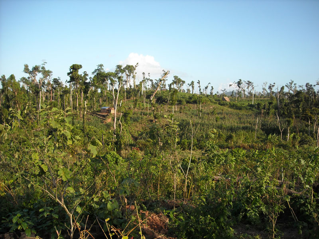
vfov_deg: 40.7
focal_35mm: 35
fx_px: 323
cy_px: 120
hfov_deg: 52.6
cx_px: 160
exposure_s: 1/135
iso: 64
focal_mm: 5.7
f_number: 5.6
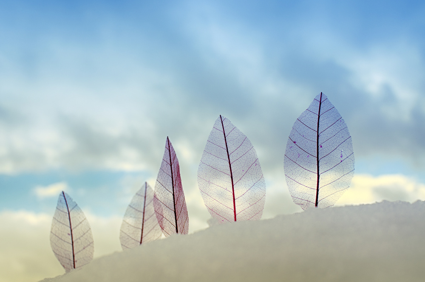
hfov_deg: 46.5
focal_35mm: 42
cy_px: 141
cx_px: 212
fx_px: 495
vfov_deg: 31.8
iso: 200
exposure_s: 1/2500
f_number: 5.6
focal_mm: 28
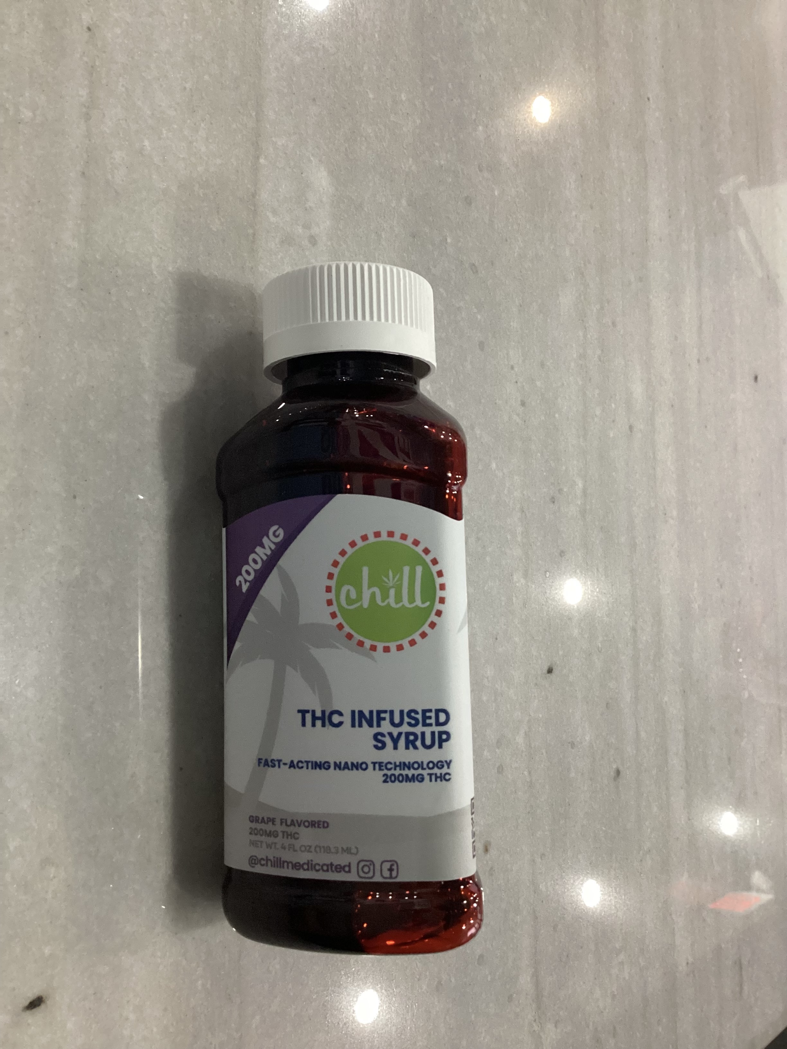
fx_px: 940
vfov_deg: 58.4
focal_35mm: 31
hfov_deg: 45.4
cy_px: 524
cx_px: 394
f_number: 2.4
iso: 400
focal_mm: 3.3
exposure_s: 1/60
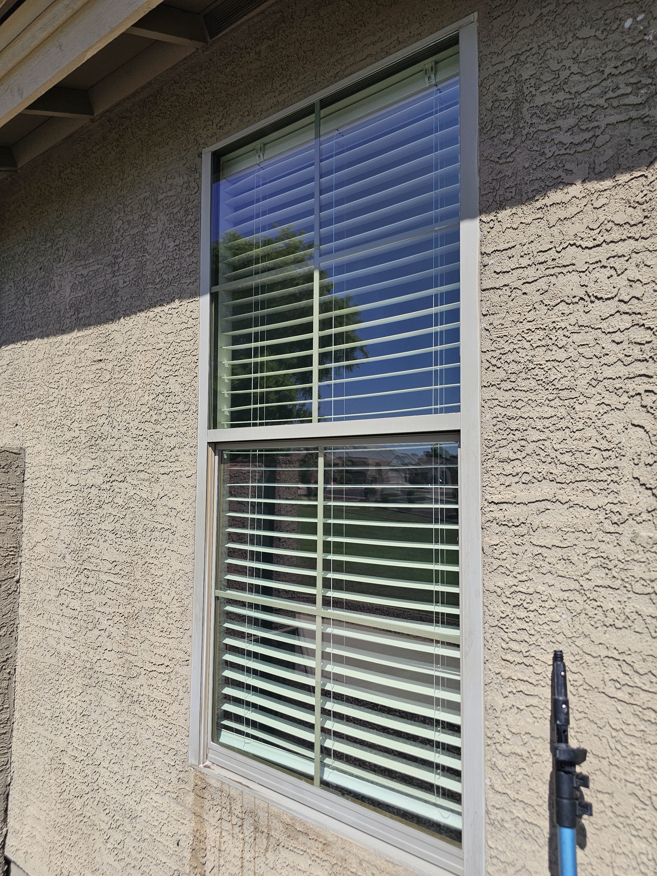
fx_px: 582
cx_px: 328
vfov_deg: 73.9
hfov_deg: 58.9
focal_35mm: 23
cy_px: 438
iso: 16
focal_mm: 6.3
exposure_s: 1/1307
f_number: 1.7
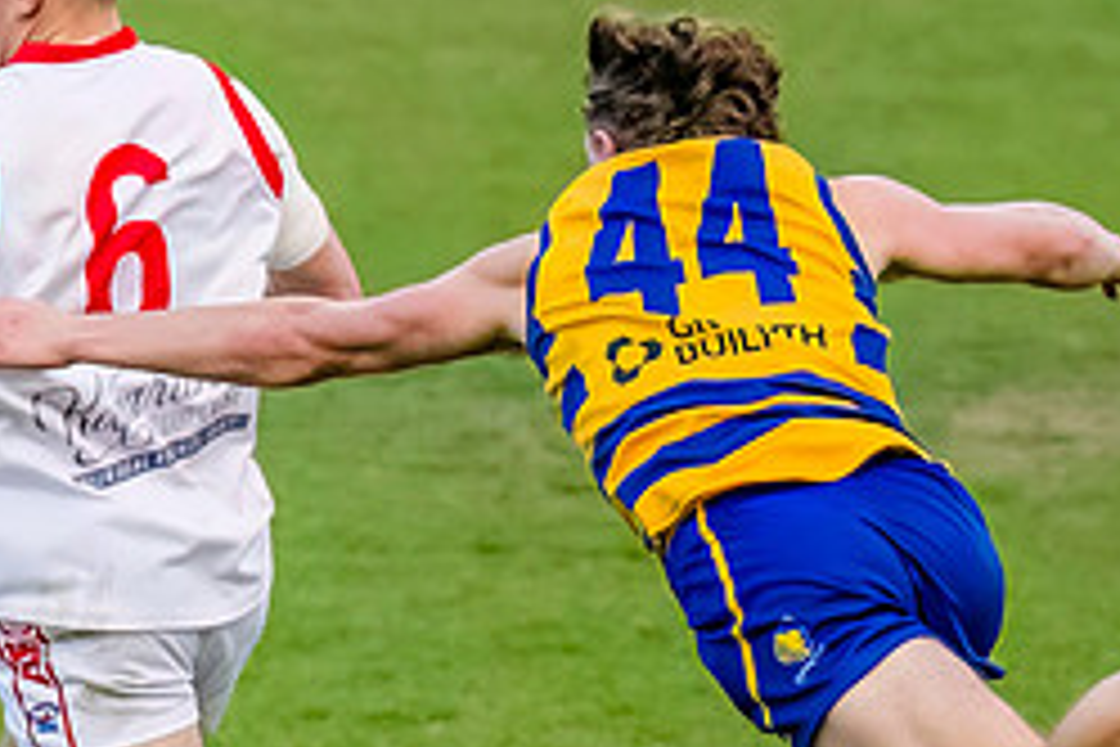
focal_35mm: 1174
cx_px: 51
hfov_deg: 1.8
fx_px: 36522
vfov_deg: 1.2
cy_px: 627
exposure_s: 1/1600
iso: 3600
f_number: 4
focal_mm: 195
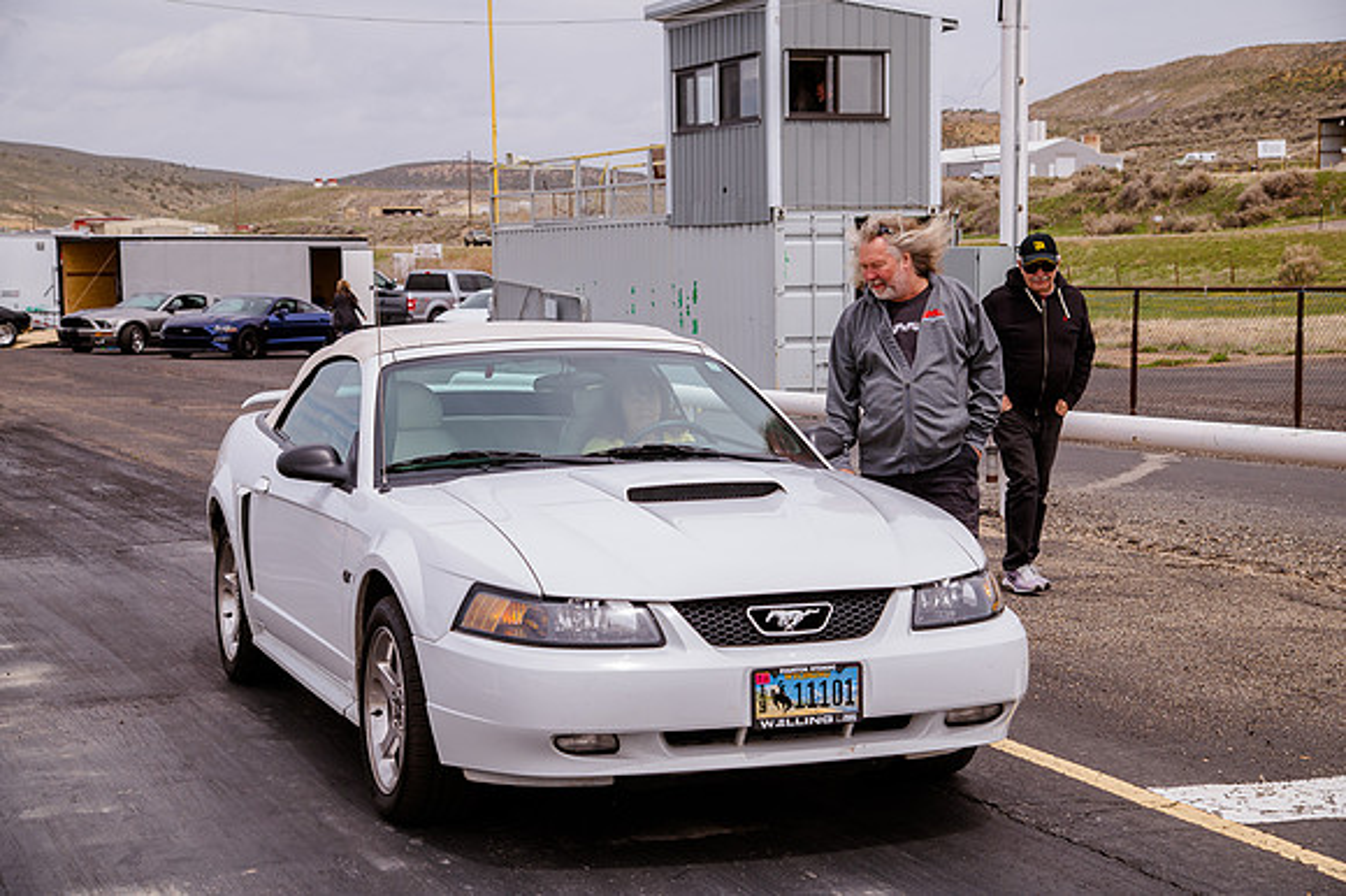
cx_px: 673
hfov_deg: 31.0
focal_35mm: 65
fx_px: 2429
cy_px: 448
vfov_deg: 20.9
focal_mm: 65
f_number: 8
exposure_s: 1/500
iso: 200
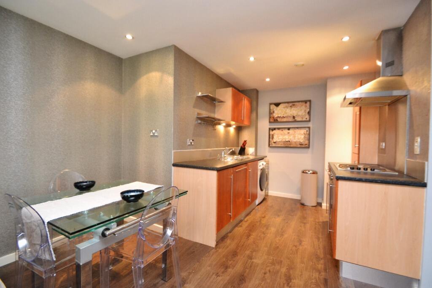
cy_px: 144
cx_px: 216
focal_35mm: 15
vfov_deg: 77.3
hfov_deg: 100.4
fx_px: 180
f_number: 3.5
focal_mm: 10
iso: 2500
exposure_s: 1/60
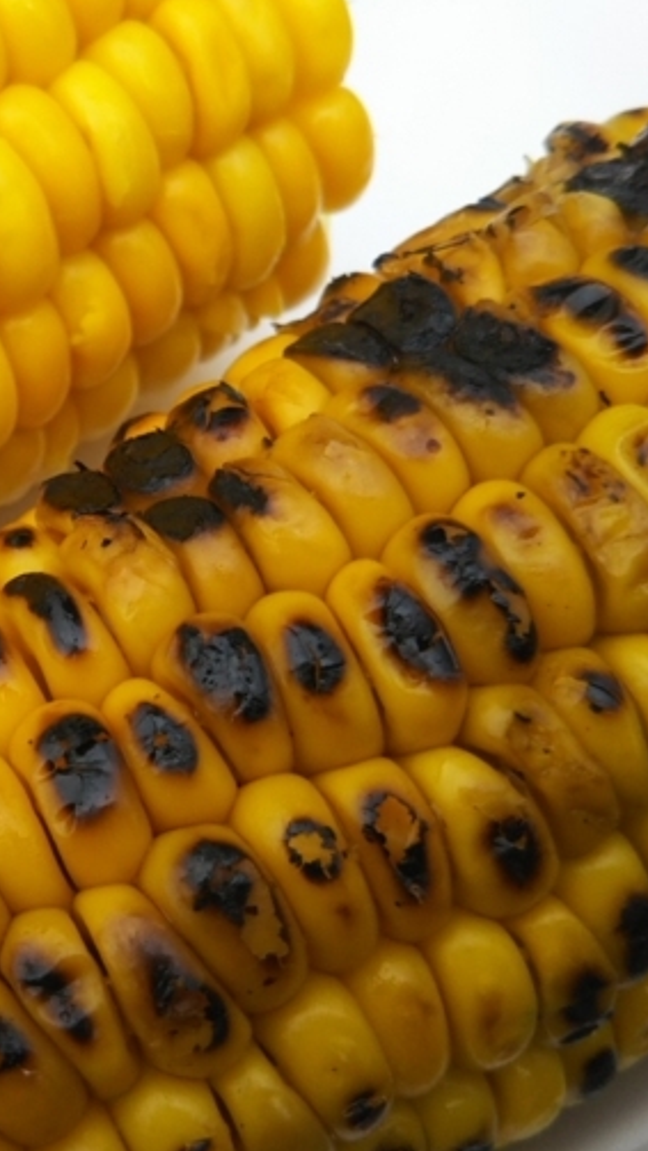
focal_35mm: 52
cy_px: 501
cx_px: 53
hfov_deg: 22.4
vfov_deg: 39.8
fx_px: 1588
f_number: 2.2
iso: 25
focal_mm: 4
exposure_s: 1/383
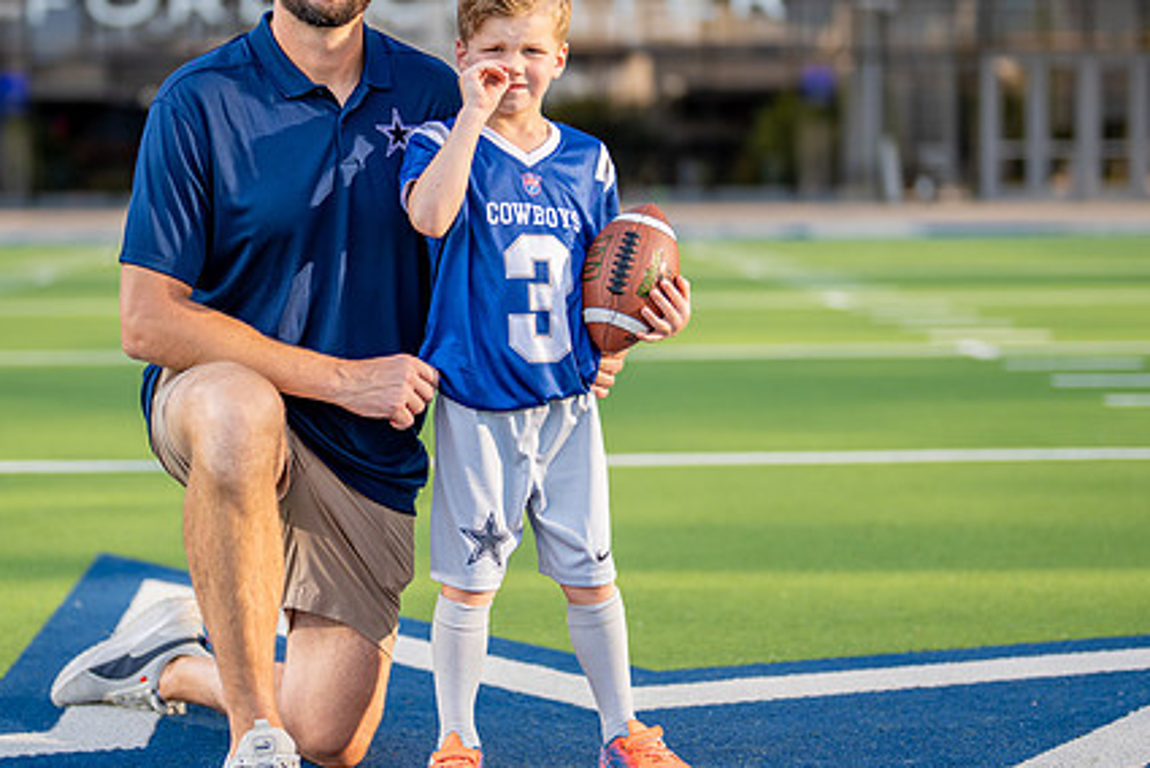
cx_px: 439
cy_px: 341
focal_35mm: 88
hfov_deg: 23.1
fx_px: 2813
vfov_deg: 15.6
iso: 125
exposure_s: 1/3200
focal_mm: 50
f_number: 1.2
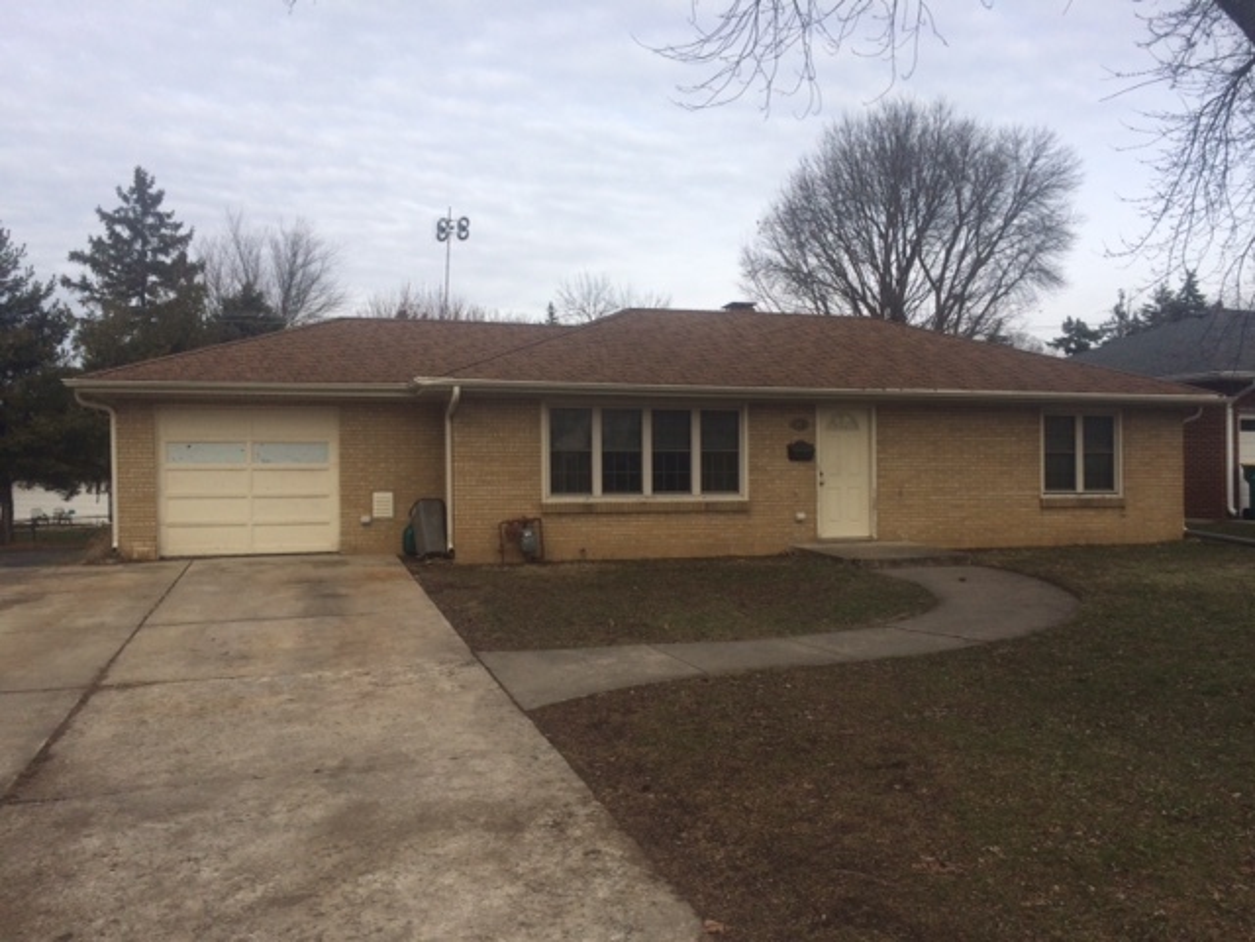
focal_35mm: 29
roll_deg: -0.5
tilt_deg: -3.5
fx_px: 1051
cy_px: 471
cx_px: 628
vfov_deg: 48.2
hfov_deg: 61.7
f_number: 2.2
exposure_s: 1/1866
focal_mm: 4.15
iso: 32
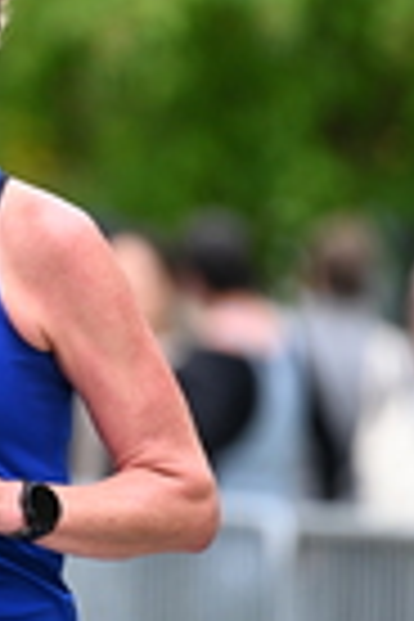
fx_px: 13782
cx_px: -182
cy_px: 288
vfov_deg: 2.6
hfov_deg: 1.7
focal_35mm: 799
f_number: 2.8
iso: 640
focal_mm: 200
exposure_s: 1/1600
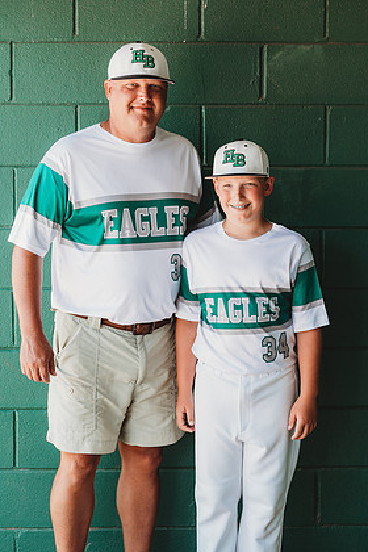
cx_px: 185
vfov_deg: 22.4
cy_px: 275
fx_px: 1395
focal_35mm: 91
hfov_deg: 15.0
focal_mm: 85
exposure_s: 1/160
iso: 100
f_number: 2.8
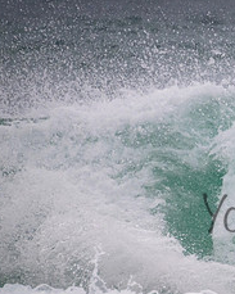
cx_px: 335
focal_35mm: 1903
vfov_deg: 1.0
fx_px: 16555
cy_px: 202
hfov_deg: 0.8
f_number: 11
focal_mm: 800
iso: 2200
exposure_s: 1/1600
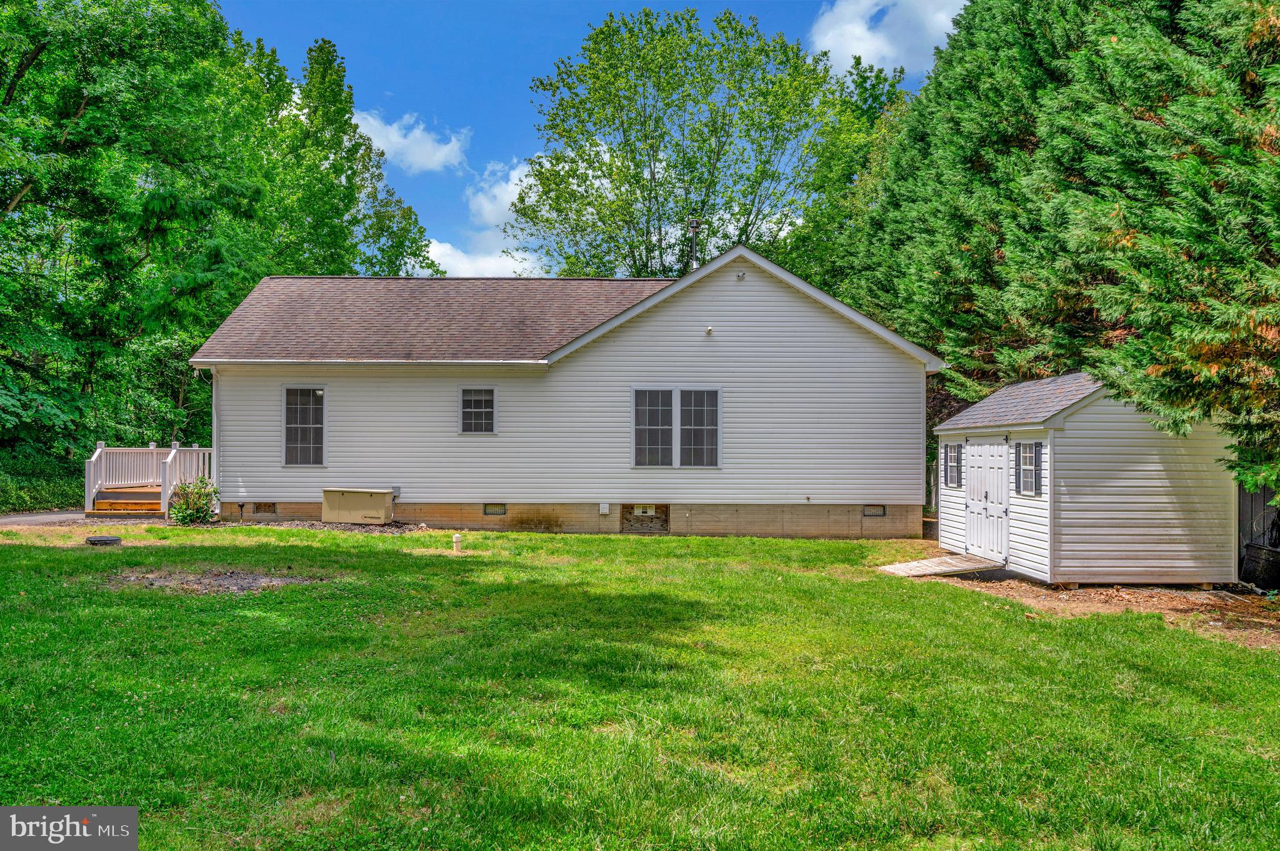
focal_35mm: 28
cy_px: 426
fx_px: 995
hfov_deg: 65.5
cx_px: 640
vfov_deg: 46.3
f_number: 6.3
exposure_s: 1/320
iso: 100
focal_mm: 28
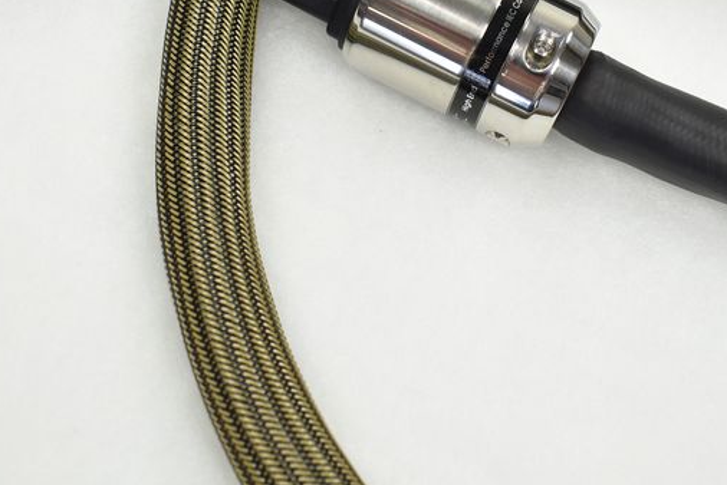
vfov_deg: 20.6
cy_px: 6
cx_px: 384
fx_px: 1293
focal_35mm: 64
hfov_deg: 31.4
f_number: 4
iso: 100
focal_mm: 18
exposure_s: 1/60
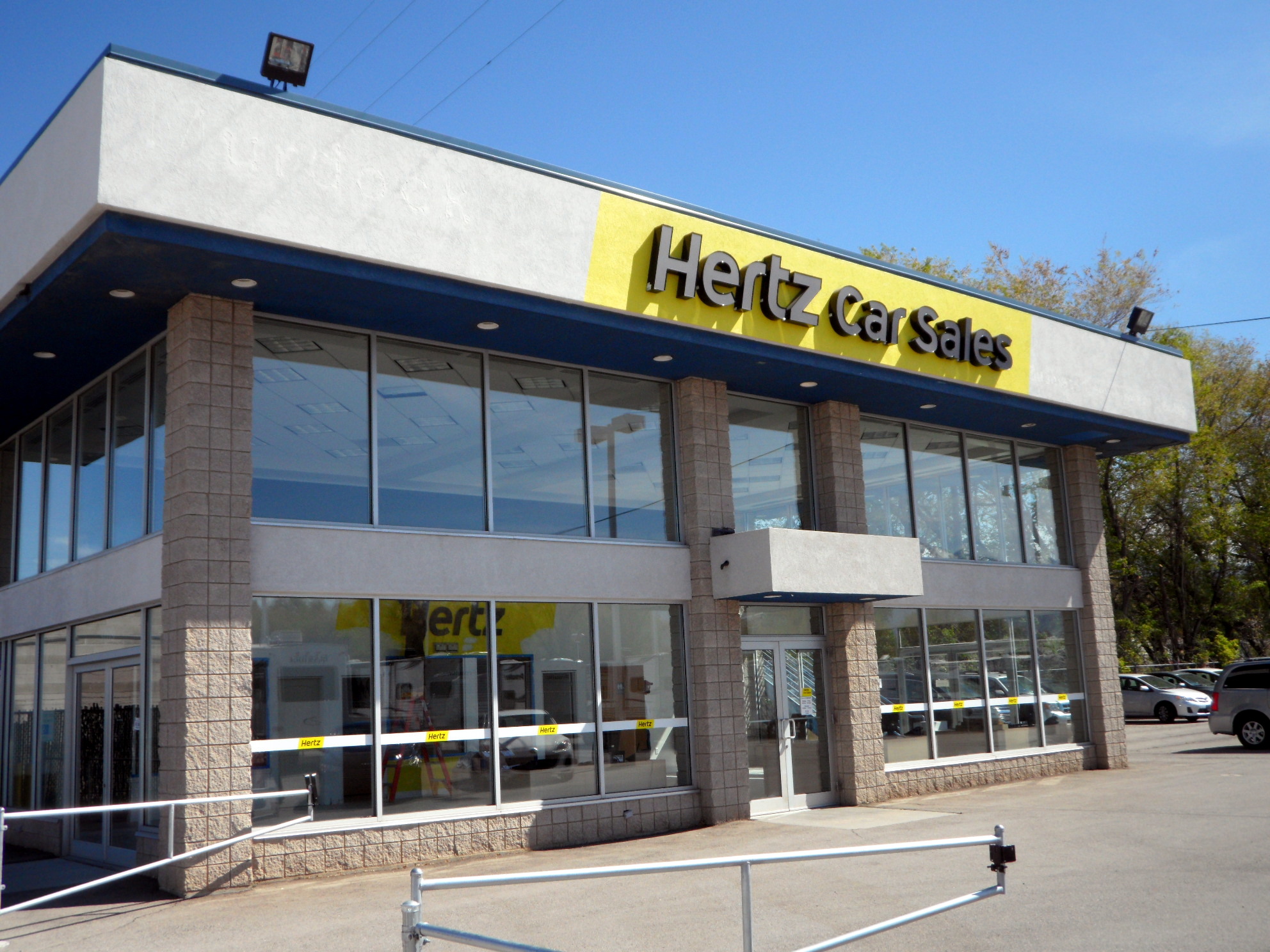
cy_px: 476
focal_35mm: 35
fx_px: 1284
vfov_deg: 40.7
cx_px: 635
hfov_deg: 52.6
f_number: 3.3
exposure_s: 1/1000
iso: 80
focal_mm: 5.7
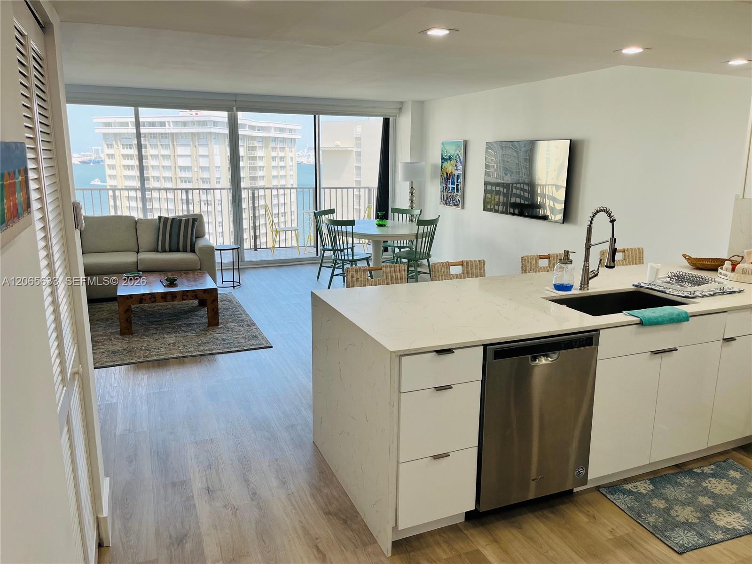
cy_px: 282
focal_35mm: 26
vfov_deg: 53.1
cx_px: 376
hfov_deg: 67.3
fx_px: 565
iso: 40
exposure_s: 1/230
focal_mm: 5.1
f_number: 1.6
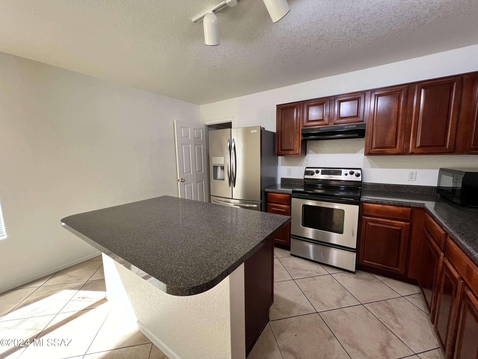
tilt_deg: -7.0
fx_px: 180
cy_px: 180
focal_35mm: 13
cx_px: 239
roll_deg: +1.1
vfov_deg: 89.9
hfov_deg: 106.2
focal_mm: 1.57
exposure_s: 1/60
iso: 200
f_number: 1.8
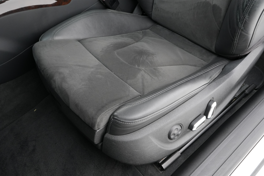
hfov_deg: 67.4
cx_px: 132
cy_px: 88
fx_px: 198
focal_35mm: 27
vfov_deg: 47.9
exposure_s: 1/30
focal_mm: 18
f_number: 8
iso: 1000
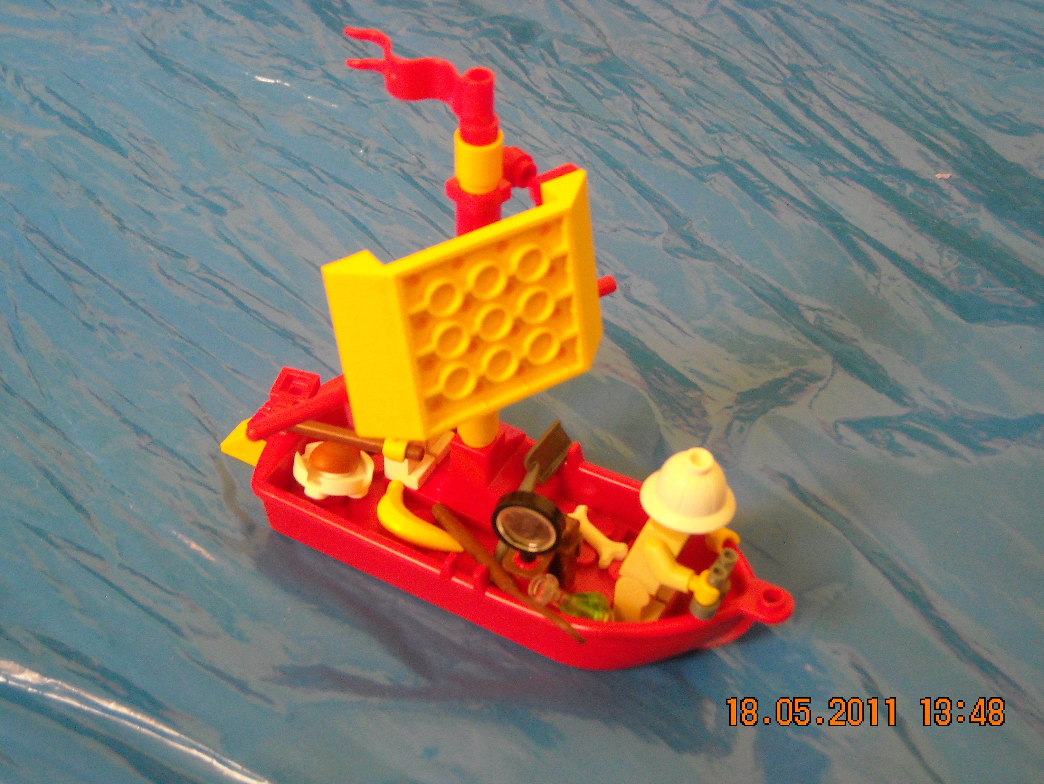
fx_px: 1870
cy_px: 397
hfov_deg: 31.2
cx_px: 519
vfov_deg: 23.7
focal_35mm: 62
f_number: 3.5
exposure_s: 1/15
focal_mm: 9.87
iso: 400
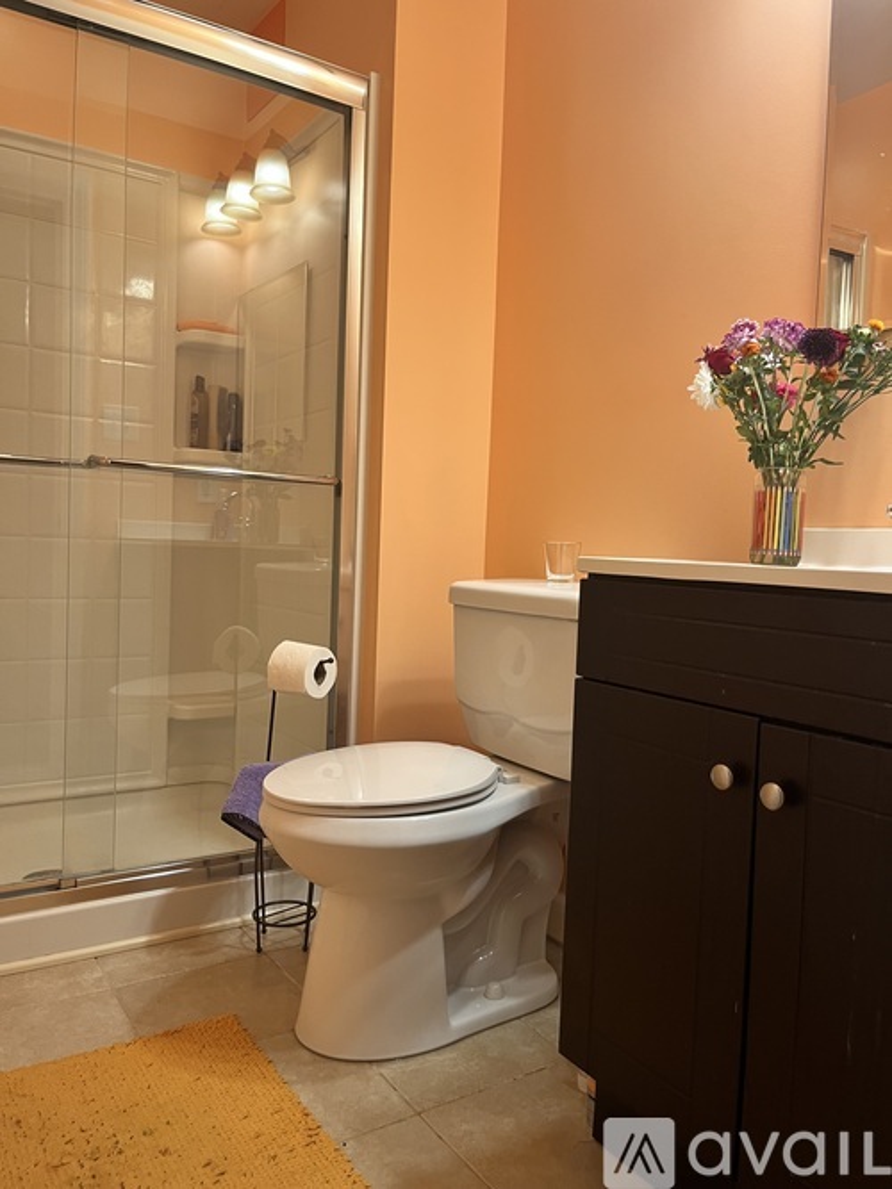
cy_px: 594
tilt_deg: -1.3
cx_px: 446
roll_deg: -0.3
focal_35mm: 26
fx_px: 894
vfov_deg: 67.3
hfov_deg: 53.0
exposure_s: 1/60
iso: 160
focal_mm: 5.1
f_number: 1.6
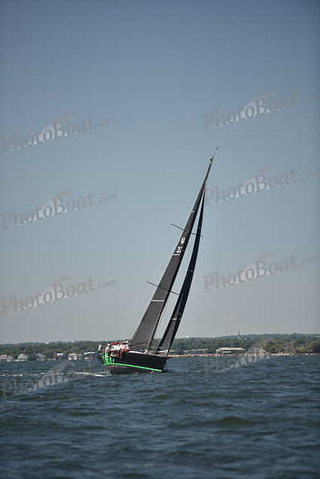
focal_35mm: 200
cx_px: 160
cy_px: 240
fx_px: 2665
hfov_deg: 6.9
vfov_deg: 10.3
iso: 250
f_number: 2.8
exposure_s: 1/1600
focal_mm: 200
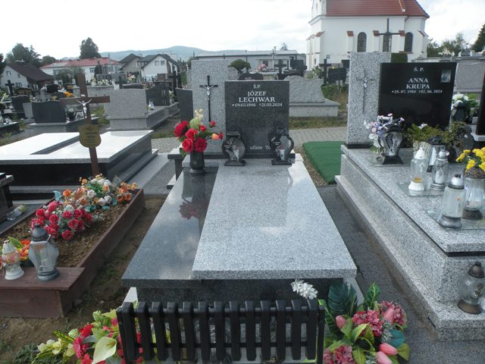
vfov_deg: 51.4
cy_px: 182
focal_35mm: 27
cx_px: 242
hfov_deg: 65.3
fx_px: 378
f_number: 5.6
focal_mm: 4.7
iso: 64
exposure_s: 1/162
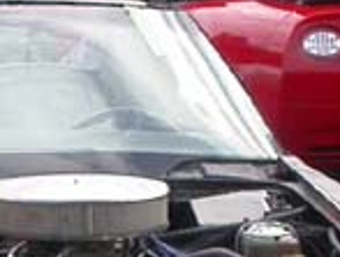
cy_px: 296
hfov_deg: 7.5
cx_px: 93
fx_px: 2599
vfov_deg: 5.6
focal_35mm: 264
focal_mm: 7.85
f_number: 6
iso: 100
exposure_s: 1/274
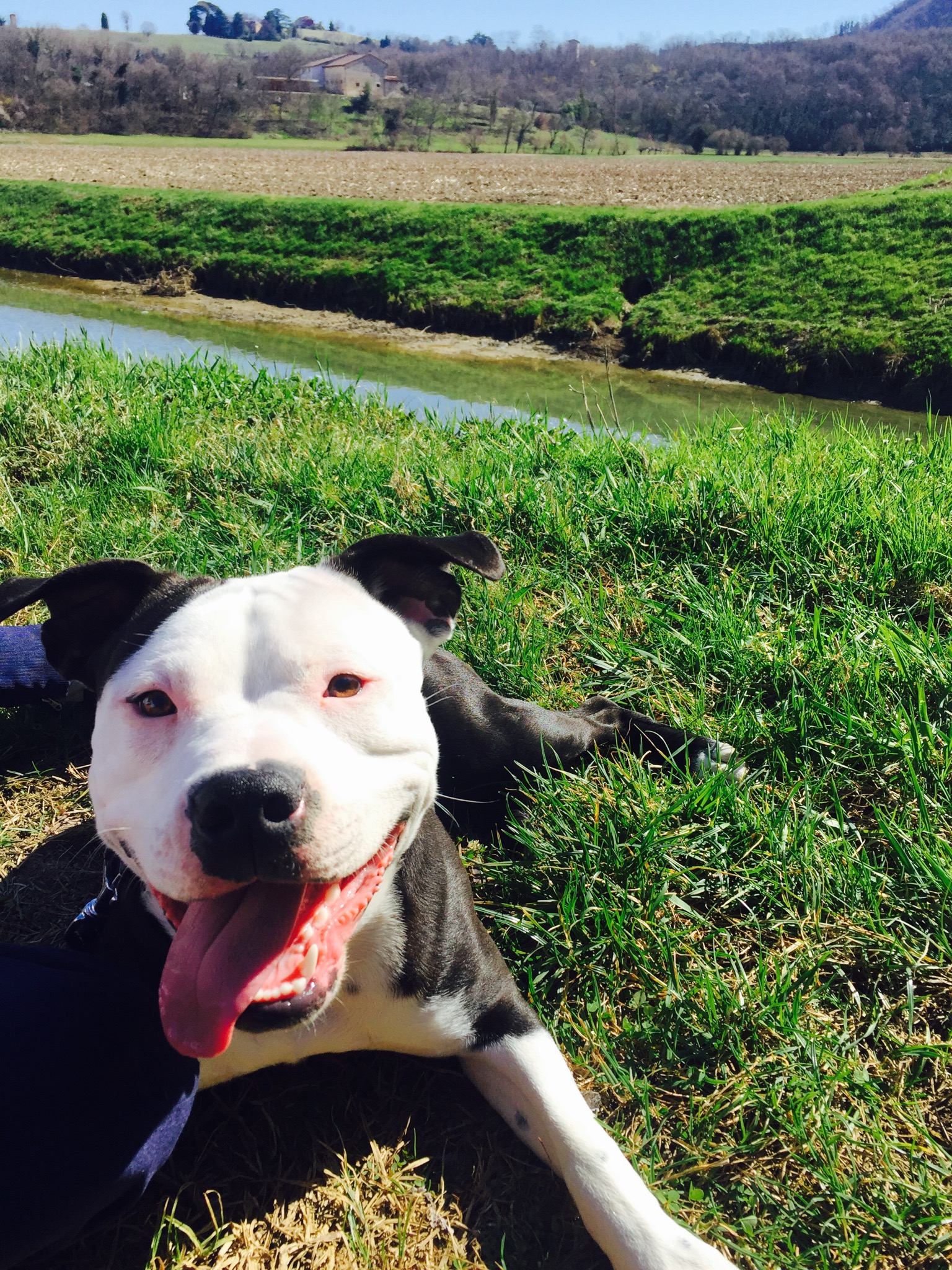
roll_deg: -1.5
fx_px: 1063
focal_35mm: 29
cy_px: 635
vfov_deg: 61.7
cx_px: 476
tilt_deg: -23.5
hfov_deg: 48.2
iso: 32
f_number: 2.2
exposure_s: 1/1647
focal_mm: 4.15
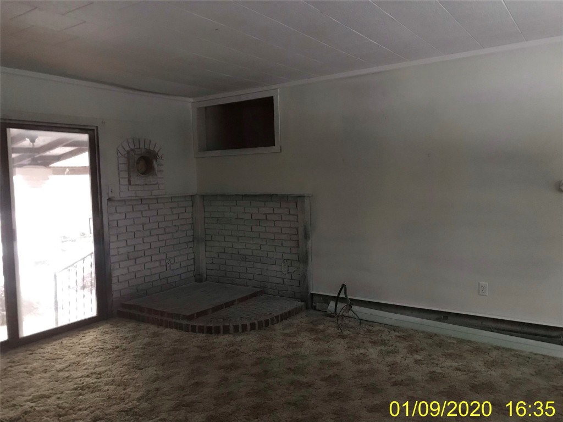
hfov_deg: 63.4
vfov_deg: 49.7
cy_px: 211
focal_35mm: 28
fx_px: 455
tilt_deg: -3.2
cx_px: 282
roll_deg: +0.5
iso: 100
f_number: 1.8
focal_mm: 3.99
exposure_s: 1/4
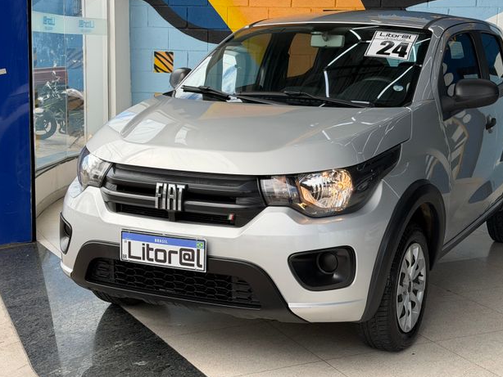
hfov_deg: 32.1
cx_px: 299
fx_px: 872
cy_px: 177
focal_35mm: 60
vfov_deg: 24.4
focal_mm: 6.76
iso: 100
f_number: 1.78
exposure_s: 1/1543
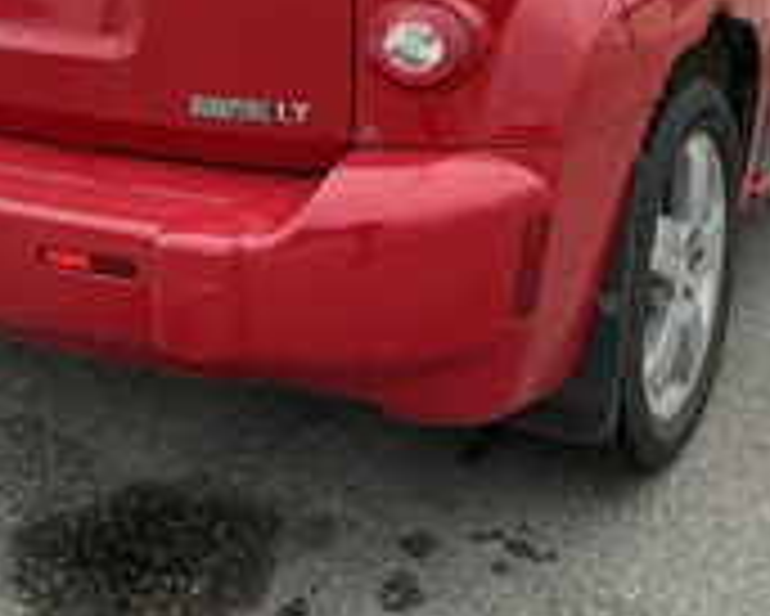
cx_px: 311
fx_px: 1459
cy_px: -27
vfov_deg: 22.7
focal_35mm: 64
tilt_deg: -10.8
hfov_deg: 29.5
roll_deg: +1.3
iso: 25
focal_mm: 3
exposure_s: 1/978
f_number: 1.8
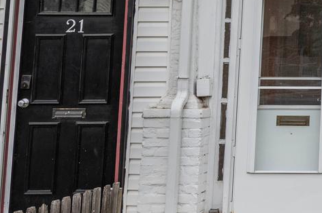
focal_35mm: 104
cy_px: -69
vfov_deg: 12.7
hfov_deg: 17.4
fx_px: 929
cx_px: 503
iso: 100
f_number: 7.1
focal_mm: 24
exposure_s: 1/400
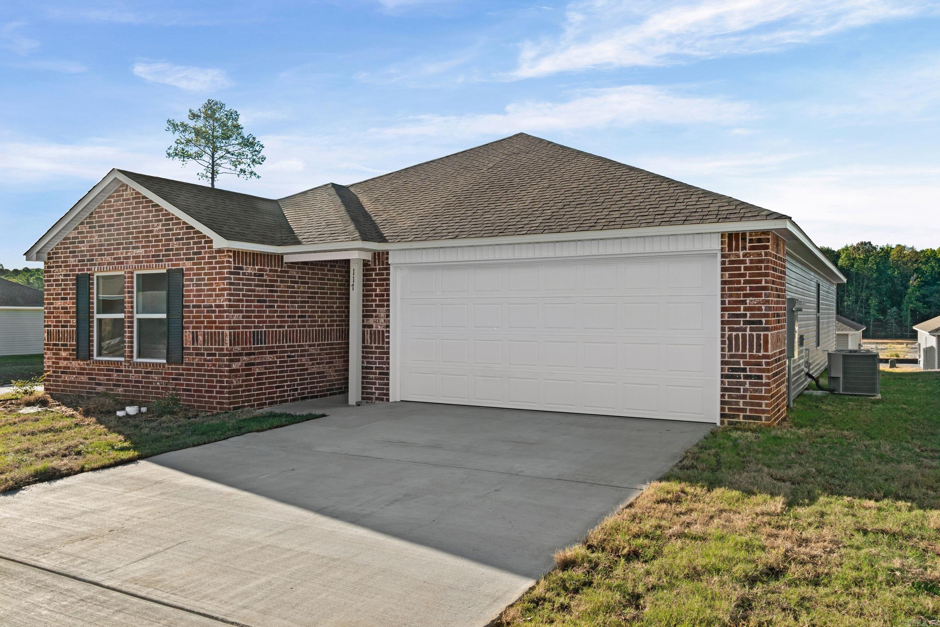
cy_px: 314
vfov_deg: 47.9
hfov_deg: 67.4
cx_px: 470
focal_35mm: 27
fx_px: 705
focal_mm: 18
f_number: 9
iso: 250
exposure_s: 1/100
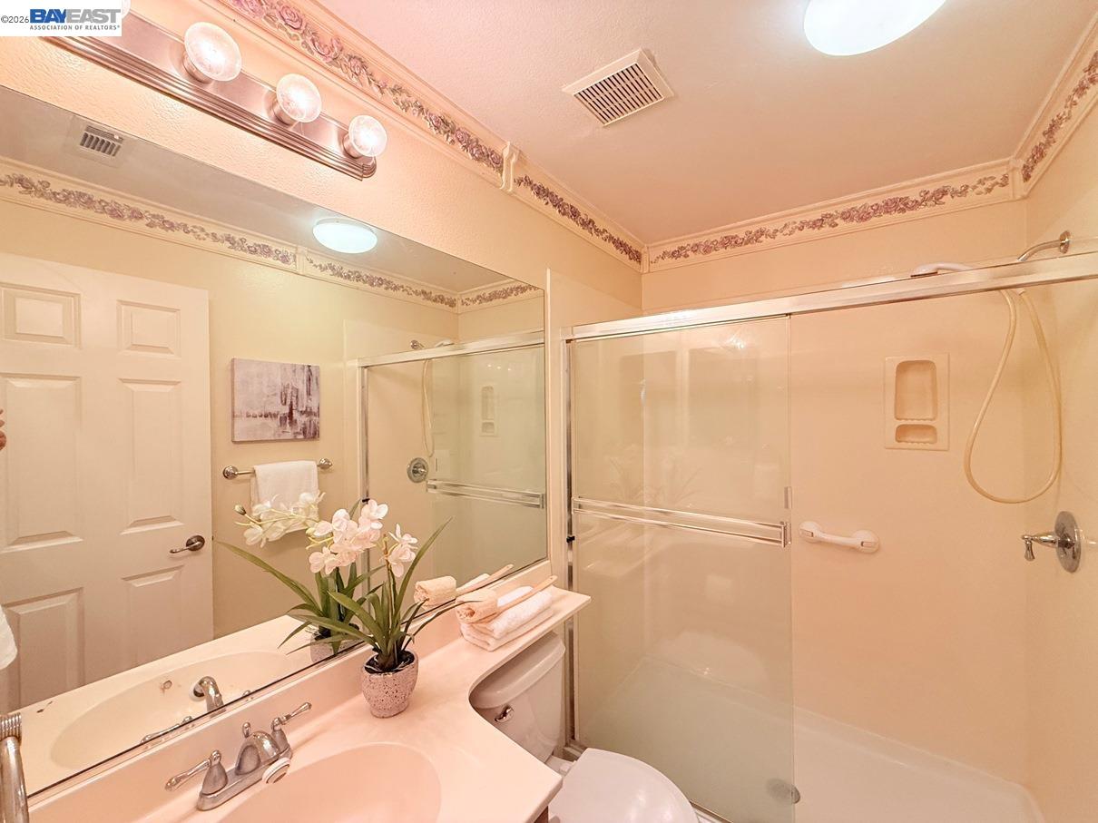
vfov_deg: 85.7
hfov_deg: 102.1
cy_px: 412
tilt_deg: +0.3
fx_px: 444
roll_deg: +0.3
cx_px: 549
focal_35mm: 14
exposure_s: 1/120
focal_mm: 2.22
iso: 400
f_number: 2.2
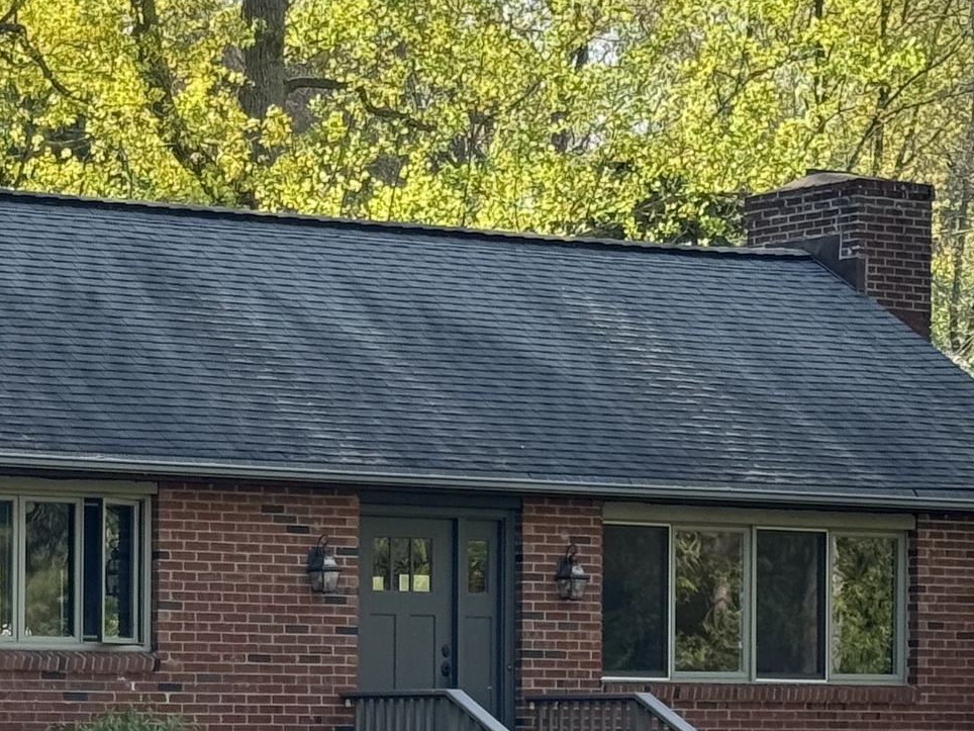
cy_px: 651
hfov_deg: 12.8
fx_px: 4305
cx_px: 23
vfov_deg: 9.7
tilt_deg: +0.2
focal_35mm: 153
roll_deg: -0.5
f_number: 1.78
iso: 64
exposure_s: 1/651
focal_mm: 6.76
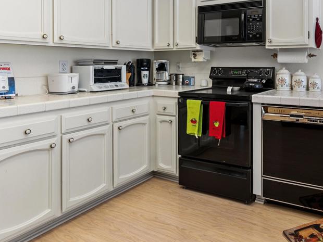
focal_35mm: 27
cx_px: 254
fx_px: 252
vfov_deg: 49.7
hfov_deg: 60.5
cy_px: 67
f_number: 7.1
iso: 80
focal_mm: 17
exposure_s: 1
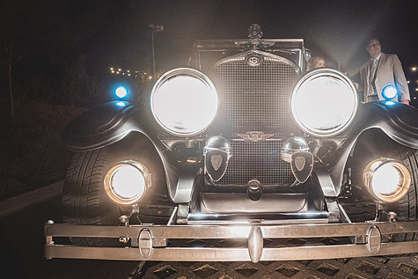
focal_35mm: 23
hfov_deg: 75.4
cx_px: 246
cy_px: 132
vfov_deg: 55.1
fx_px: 267
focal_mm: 18
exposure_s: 1/100
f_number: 2.8
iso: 3200
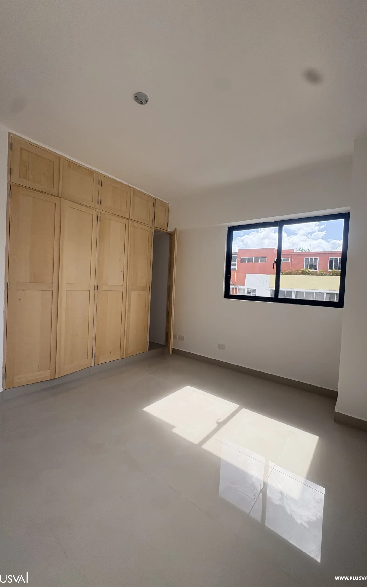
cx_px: 179
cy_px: 291
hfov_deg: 74.8
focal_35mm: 15
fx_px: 240
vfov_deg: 101.5
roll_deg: -2.7
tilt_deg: -0.4
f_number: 2.2
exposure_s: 1/386
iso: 64
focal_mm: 2.22
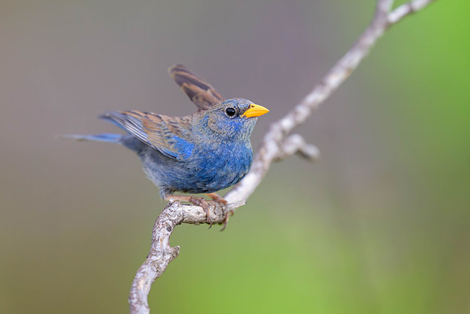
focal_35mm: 897
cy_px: 111
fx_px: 11714
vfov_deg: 1.5
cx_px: 190
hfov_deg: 2.3
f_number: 4.5
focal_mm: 560
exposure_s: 1/2000
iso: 2200
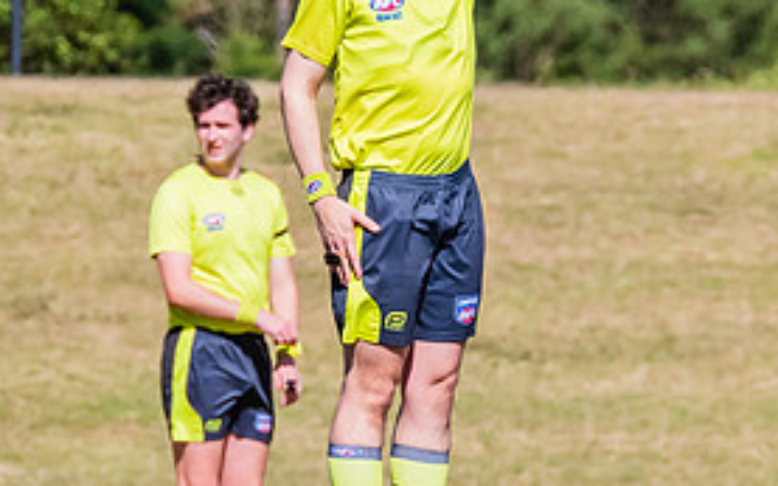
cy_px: 14
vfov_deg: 0.7
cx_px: 441
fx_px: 37331
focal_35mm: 1761
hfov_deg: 1.2
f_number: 10
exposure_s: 1/1600
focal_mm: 420
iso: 800
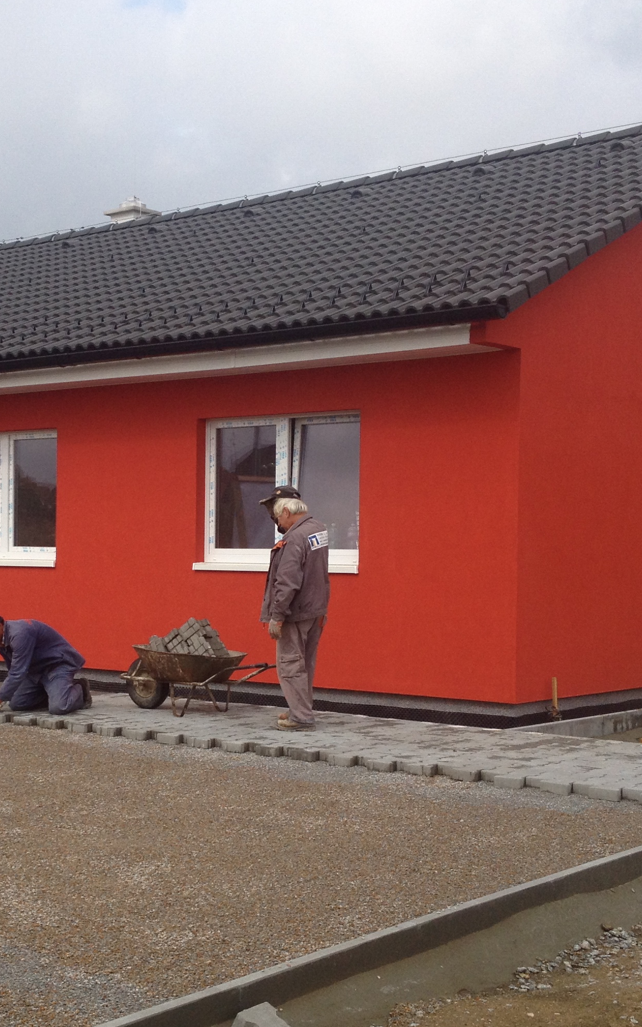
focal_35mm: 61
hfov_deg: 21.1
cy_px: 570
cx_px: 147
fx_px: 1707
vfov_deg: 33.4
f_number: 2.4
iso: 50
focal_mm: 4.28
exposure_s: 1/1672
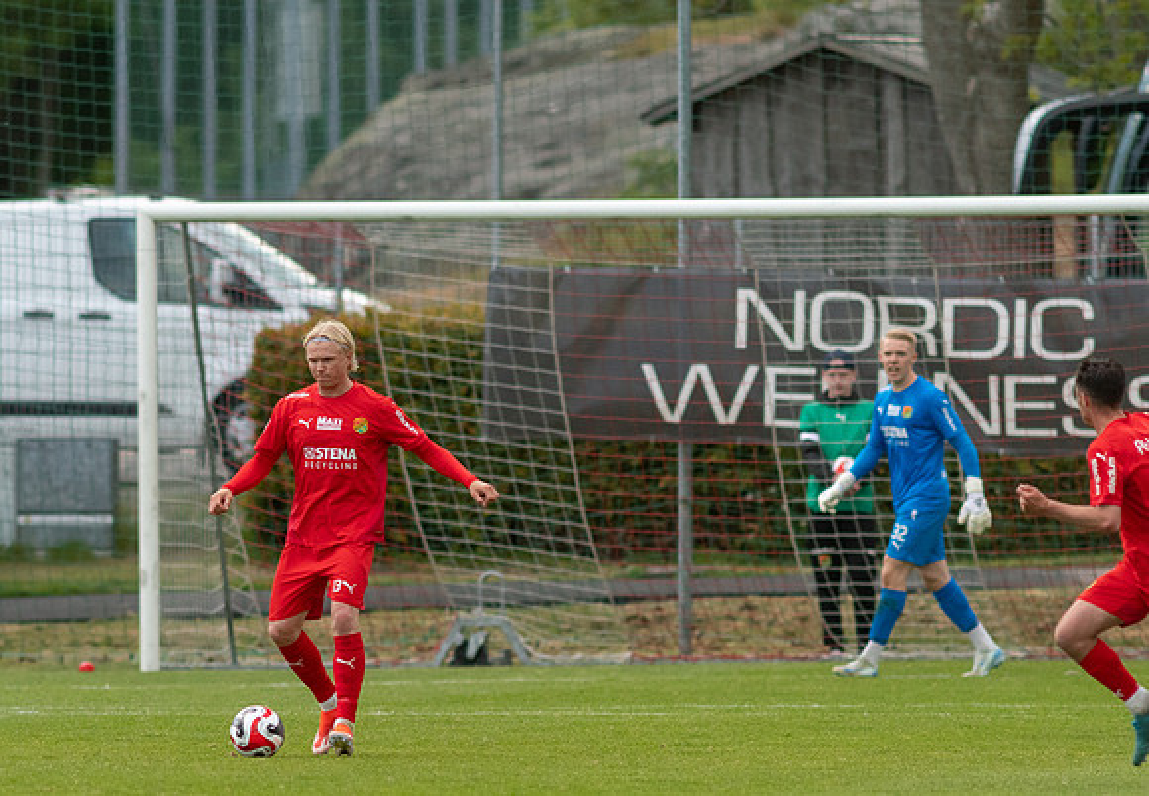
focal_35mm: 655
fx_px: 21177
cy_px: 564
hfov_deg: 3.1
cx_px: 301
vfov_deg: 2.2
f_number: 3.2
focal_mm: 300
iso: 1100
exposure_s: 1/1250
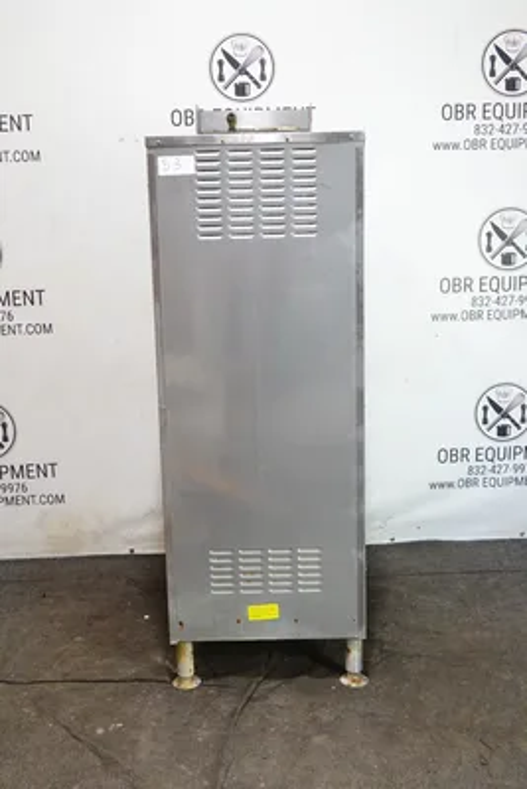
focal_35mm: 37
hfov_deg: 36.0
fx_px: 812
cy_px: 394
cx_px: 264
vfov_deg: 51.9
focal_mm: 13.84
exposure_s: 1/50
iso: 1250
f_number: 3.5
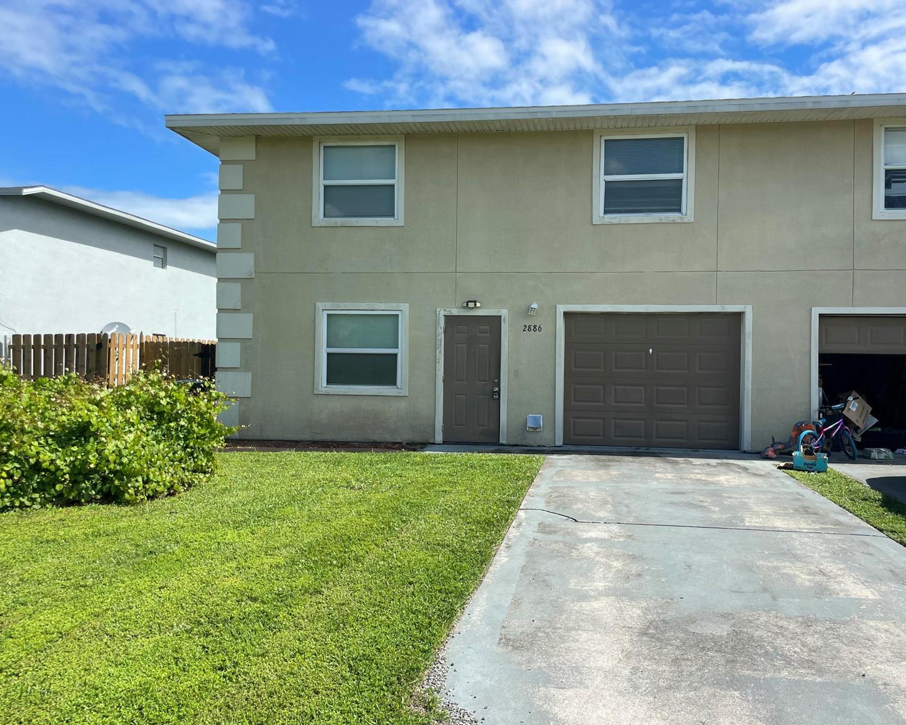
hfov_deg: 62.1
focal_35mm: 28
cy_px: 369
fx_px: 751
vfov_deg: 51.5
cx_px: 490
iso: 32
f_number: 1.6
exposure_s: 1/3401
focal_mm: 4.2
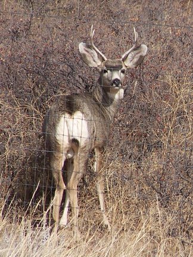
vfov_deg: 5.2
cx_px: 96
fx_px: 2825
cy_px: 128
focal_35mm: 380
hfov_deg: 3.9
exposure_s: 1/800
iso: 80
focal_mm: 63
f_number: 3.7
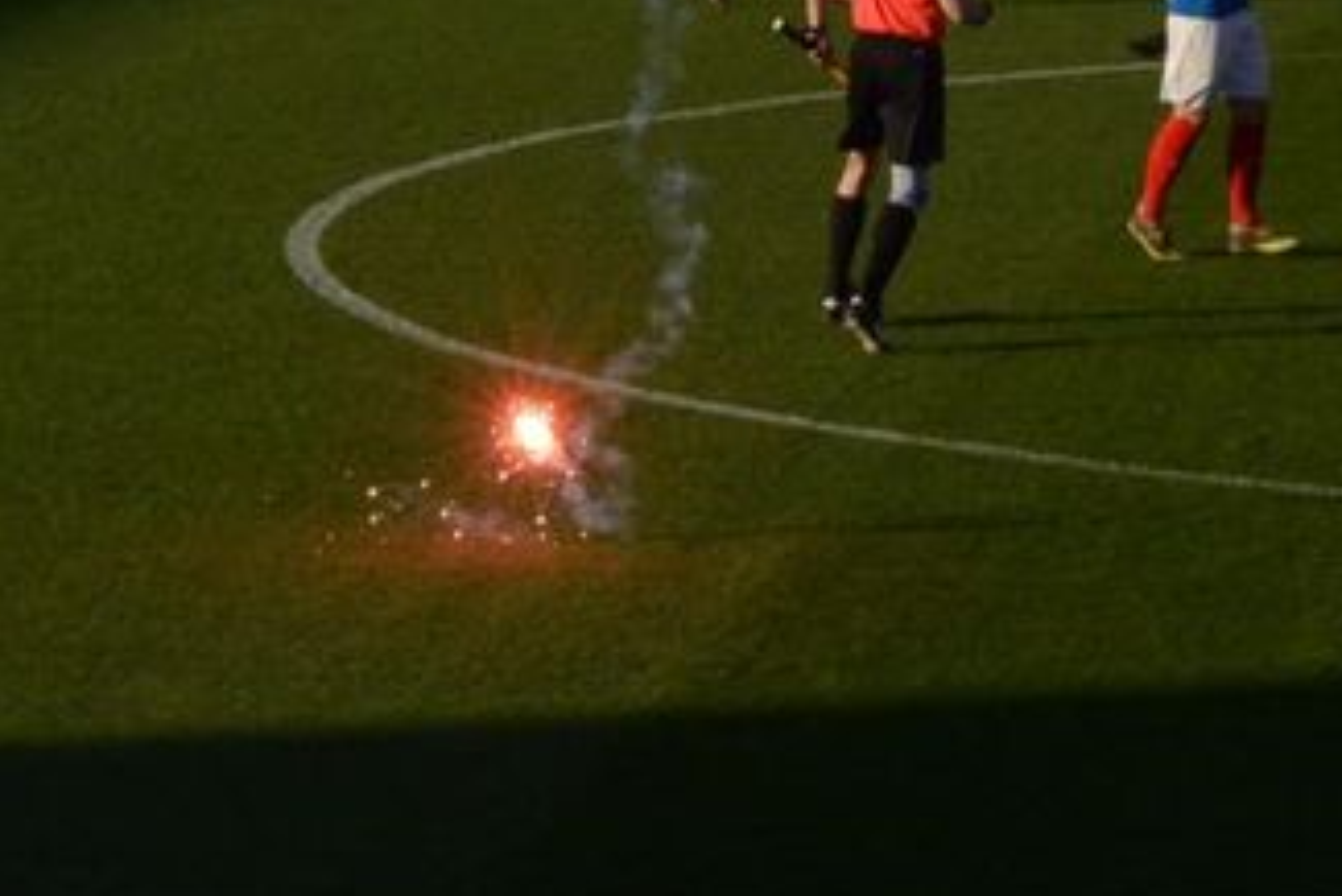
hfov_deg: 11.1
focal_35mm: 184
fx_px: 6862
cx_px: 1136
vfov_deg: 7.5
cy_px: 281
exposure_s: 1/400
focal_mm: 70
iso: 640
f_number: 20
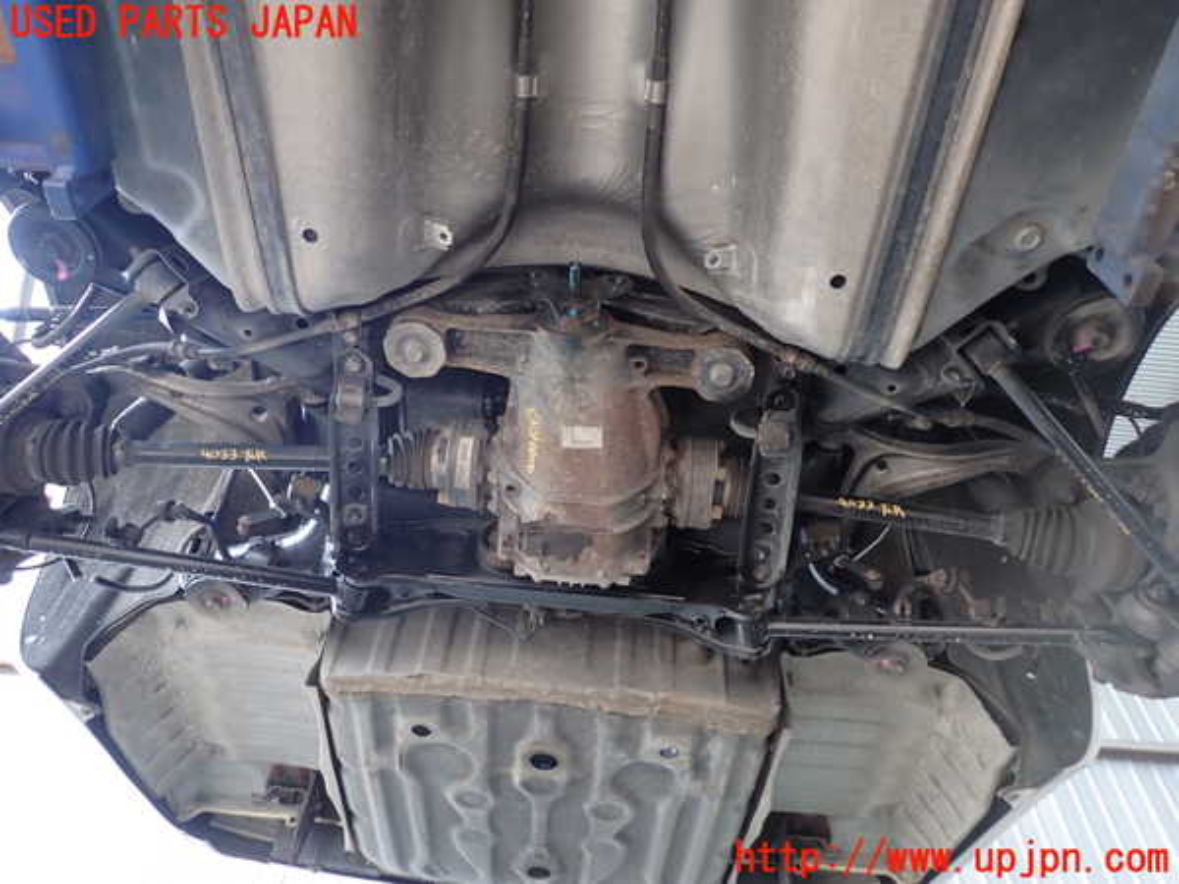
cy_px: 442
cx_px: 590
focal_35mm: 25
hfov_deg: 69.4
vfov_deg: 54.9
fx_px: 851
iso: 160
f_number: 2
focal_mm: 4.5
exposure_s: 1/60
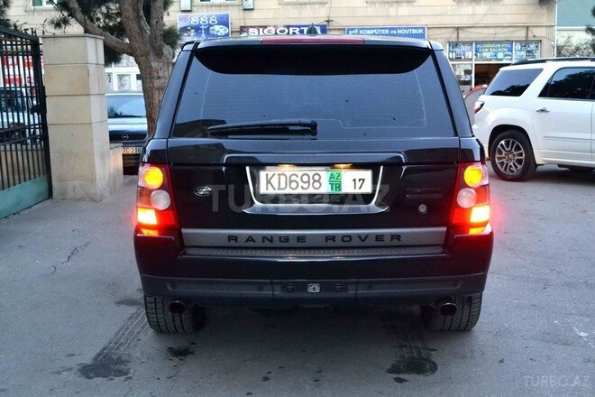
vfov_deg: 34.2
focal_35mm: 39
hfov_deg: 49.6
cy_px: 198
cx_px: 298
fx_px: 645
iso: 3200
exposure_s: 1/60
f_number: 5.6
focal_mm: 26
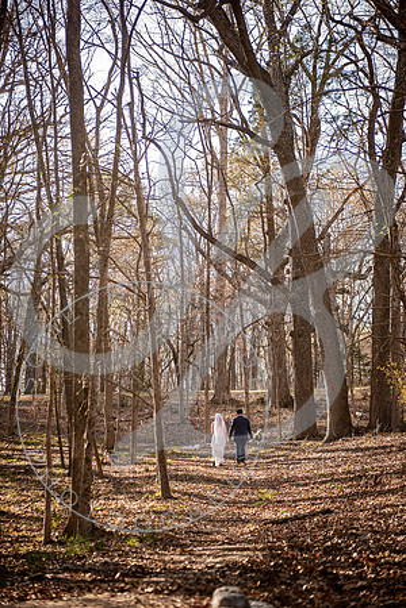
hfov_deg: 19.5
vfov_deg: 28.8
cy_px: 304
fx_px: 1184
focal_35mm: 70
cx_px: 203
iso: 100
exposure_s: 1/125
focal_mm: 70
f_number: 2.8
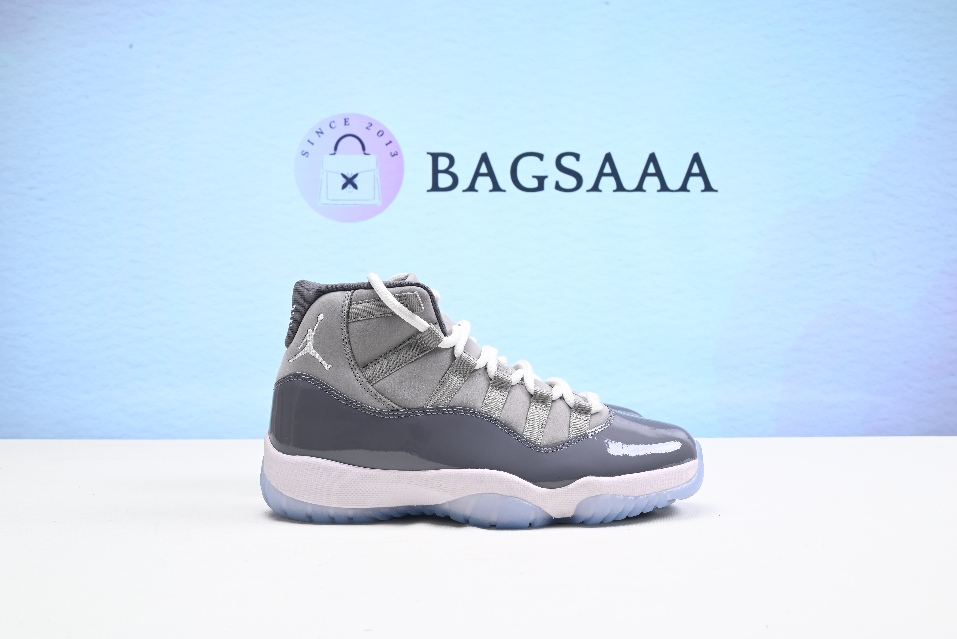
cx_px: 478
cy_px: 320
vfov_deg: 35.1
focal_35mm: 38
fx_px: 1011
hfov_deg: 50.7
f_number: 16
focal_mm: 38
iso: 100
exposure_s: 1/2
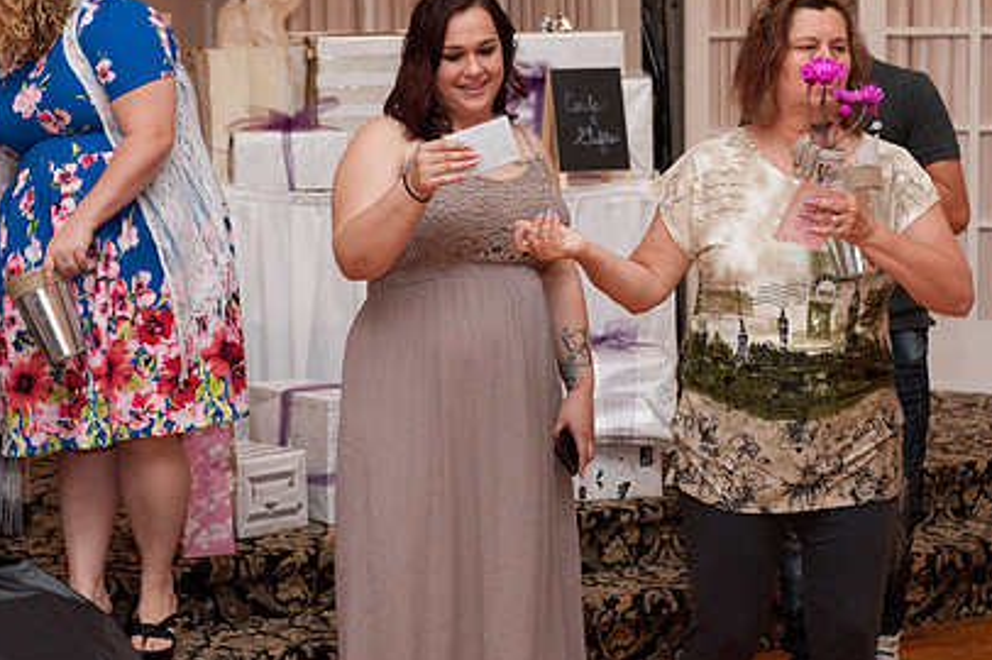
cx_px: 450
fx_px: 2753
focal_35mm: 100
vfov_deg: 13.7
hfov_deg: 20.4
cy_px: 244
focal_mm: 70
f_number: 5.6
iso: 3200
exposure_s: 1/125
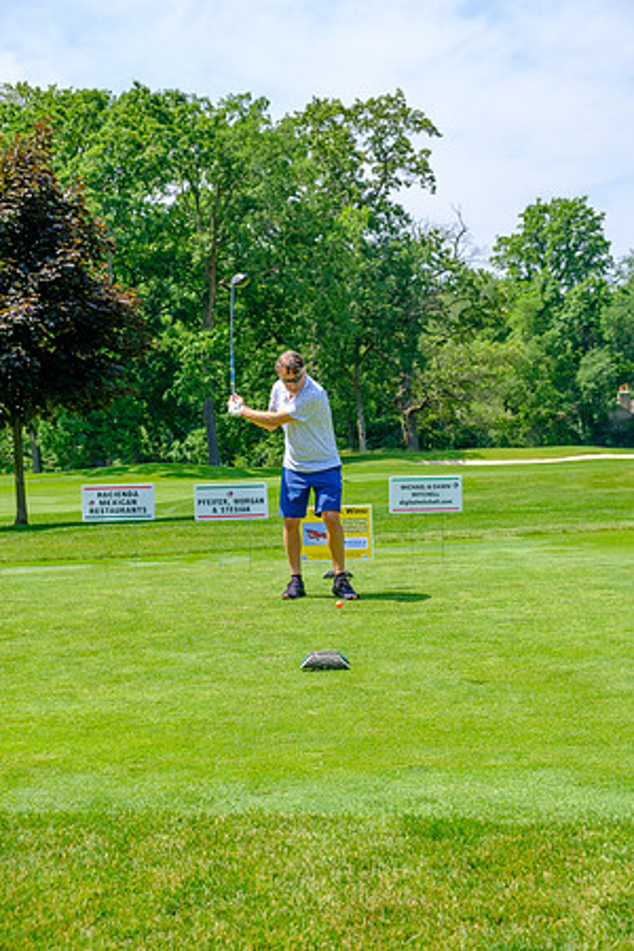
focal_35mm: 56
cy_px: 476
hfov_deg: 24.2
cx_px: 317
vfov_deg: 35.6
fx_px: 1479
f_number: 5
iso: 200
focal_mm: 37.4
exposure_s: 1/500
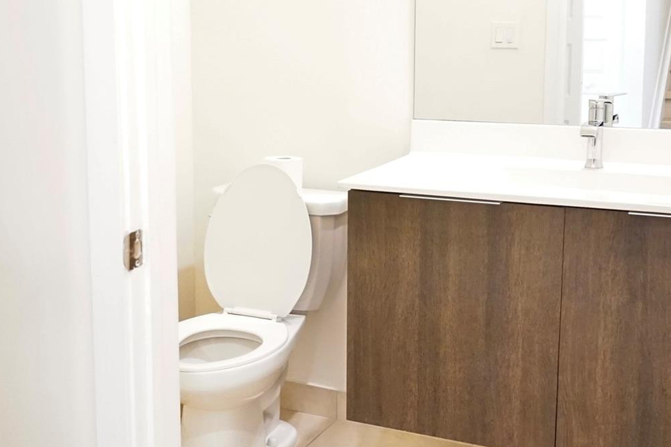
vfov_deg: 26.9
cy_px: 175
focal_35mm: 50
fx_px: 932
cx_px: 300
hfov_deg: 39.6
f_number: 4
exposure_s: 1/60
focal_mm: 21
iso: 4000
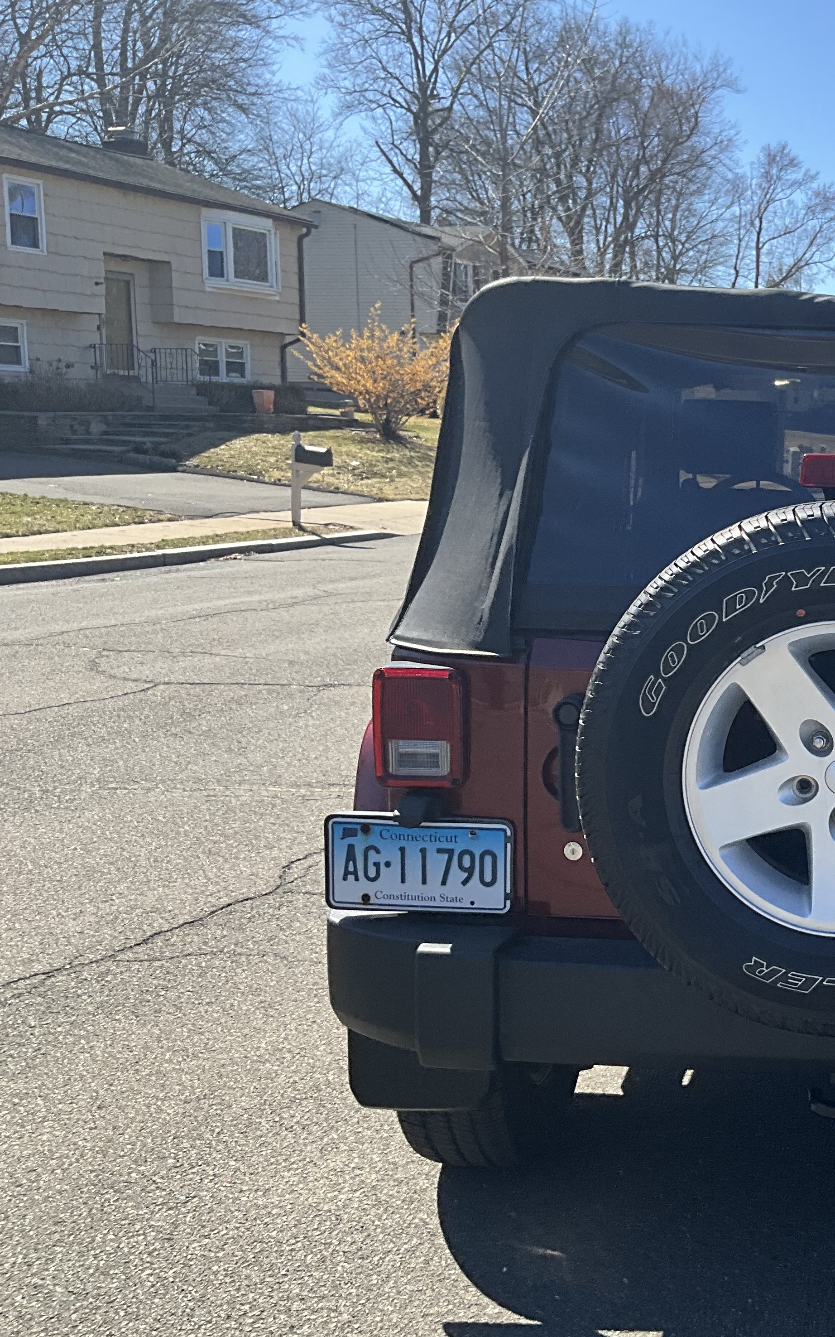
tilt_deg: -9.6
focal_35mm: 42
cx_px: 893
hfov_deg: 28.1
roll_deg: -0.3
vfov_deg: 47.2
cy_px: 676
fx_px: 1529
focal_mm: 3
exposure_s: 1/1121
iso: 25
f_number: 1.8
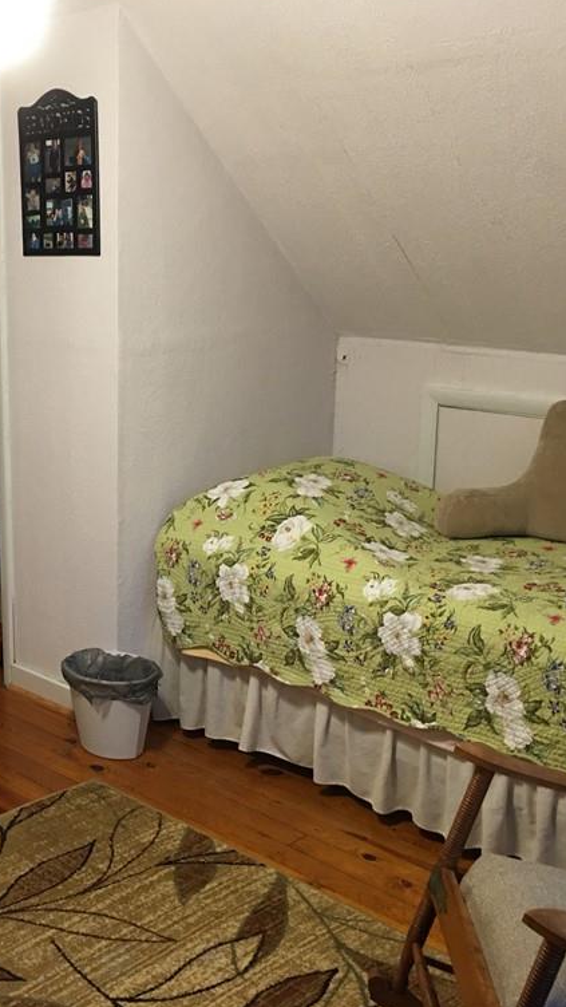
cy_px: 498
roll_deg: -0.1
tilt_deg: -12.8
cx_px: 66
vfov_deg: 47.4
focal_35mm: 43
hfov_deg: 26.8
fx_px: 1147
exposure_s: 1/15
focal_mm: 4.15
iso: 64
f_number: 2.2
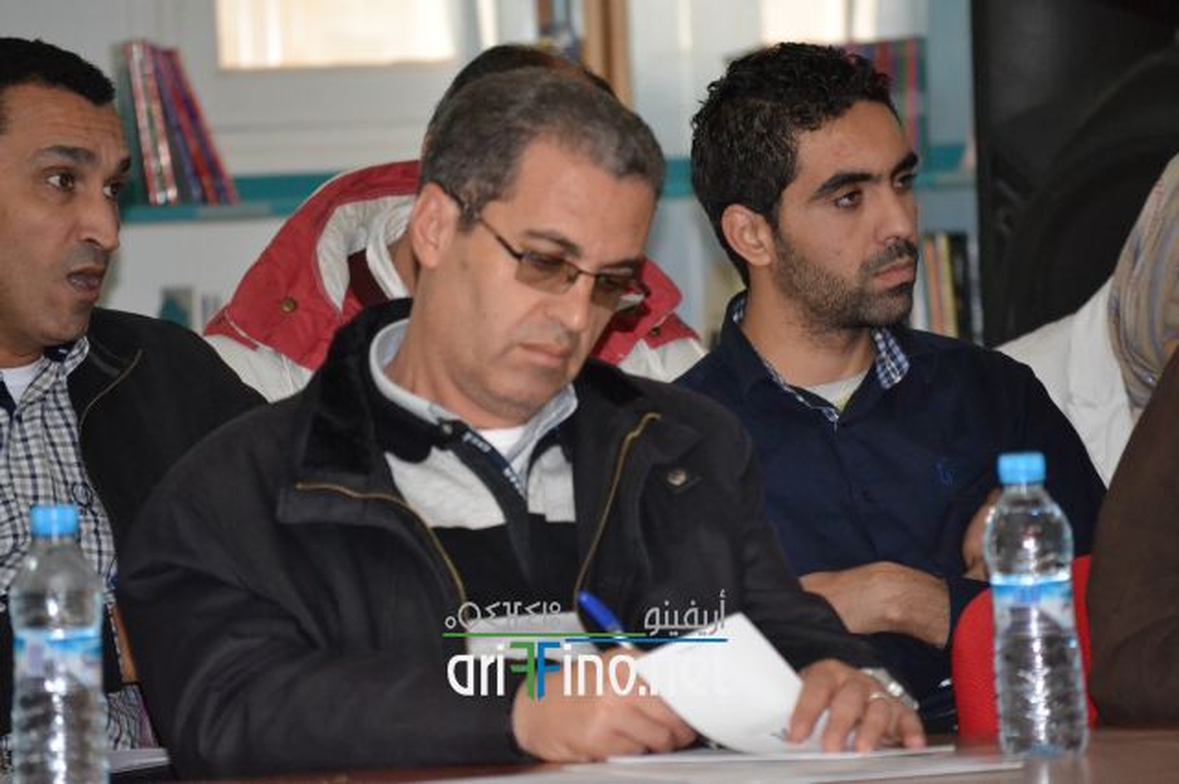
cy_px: 392
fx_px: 9329
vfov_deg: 4.8
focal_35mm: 285
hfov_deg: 7.2
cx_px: 590
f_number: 5.6
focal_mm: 190
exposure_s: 1/60
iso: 3200
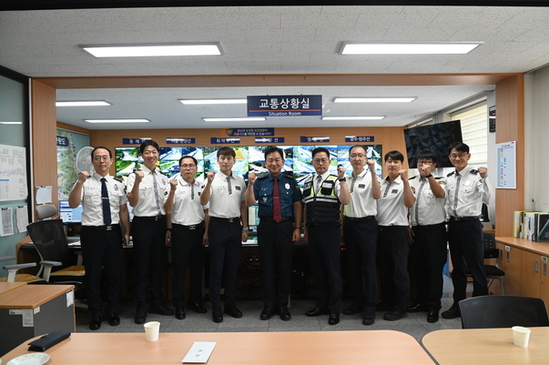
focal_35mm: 25
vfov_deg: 51.2
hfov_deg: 71.5
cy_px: 187
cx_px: 285
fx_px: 381
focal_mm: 24
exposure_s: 1/160
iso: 2500
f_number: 6.3
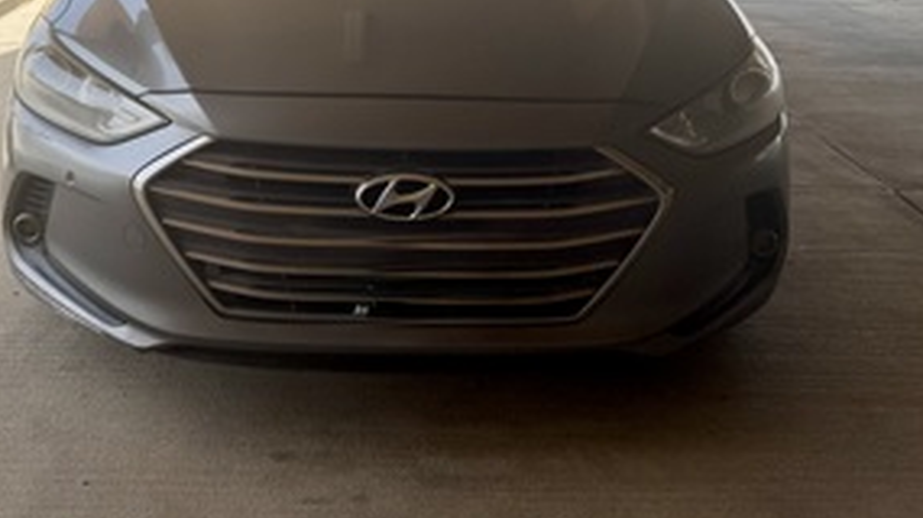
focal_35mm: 42
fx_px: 1027
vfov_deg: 27.1
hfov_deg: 48.2
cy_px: 31
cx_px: 400
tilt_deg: -11.4
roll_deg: -1.7
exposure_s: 1/2710
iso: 80
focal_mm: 6.76
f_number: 1.78
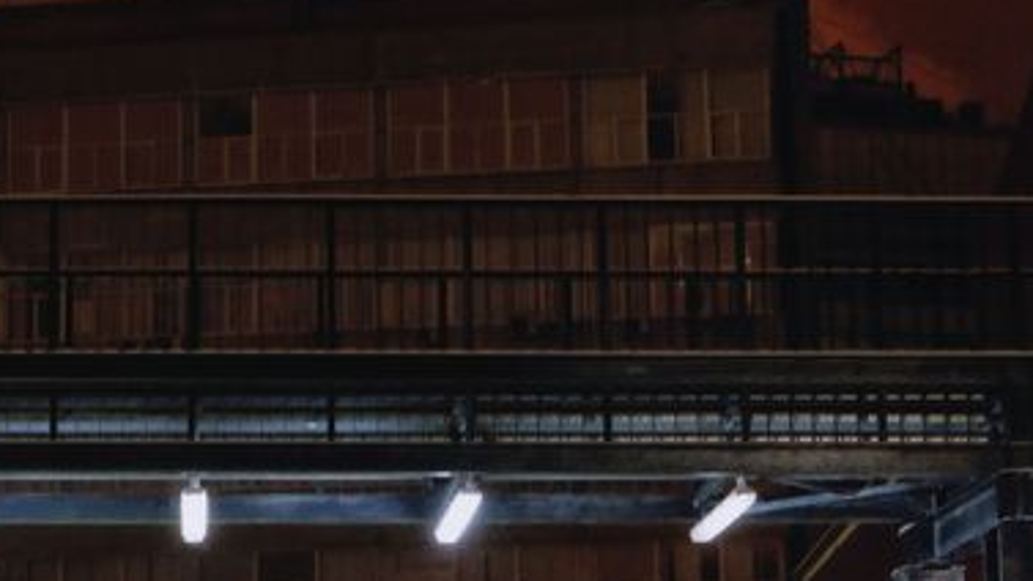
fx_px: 2492
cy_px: 602
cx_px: 225
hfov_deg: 23.1
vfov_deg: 13.1
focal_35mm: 91
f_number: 3.6
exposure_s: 1/40
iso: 5000
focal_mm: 27
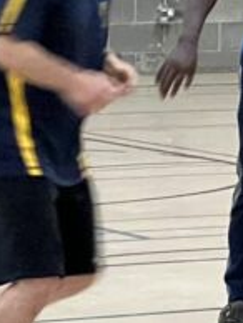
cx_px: 736
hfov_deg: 3.6
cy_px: -2
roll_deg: -0.1
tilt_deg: -2.6
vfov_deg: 4.9
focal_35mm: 406
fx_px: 3792
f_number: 2.8
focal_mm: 9
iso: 500
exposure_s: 1/60
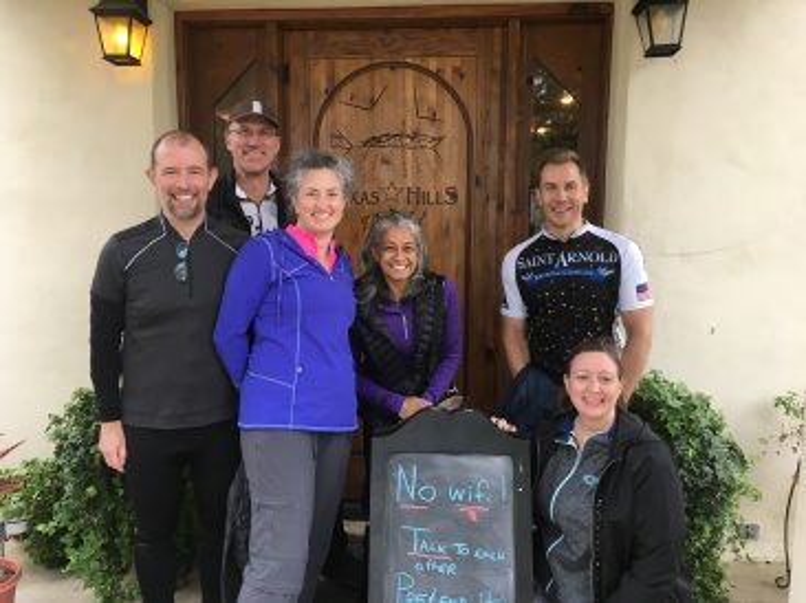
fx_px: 675
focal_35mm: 29
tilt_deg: -7.6
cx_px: 403
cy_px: 302
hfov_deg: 61.7
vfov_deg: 48.2
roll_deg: -0.1
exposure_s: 1/30
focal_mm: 4.15
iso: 32
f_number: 2.2
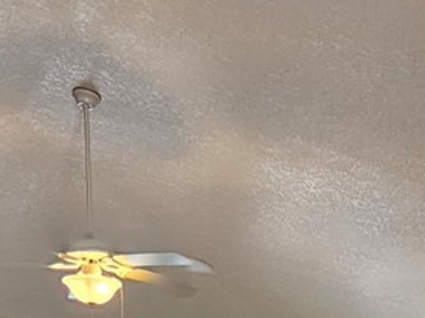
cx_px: 363
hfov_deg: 25.1
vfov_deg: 15.3
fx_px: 932
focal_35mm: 76
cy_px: 645
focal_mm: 2.2
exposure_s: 1/60
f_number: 2.2
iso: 64
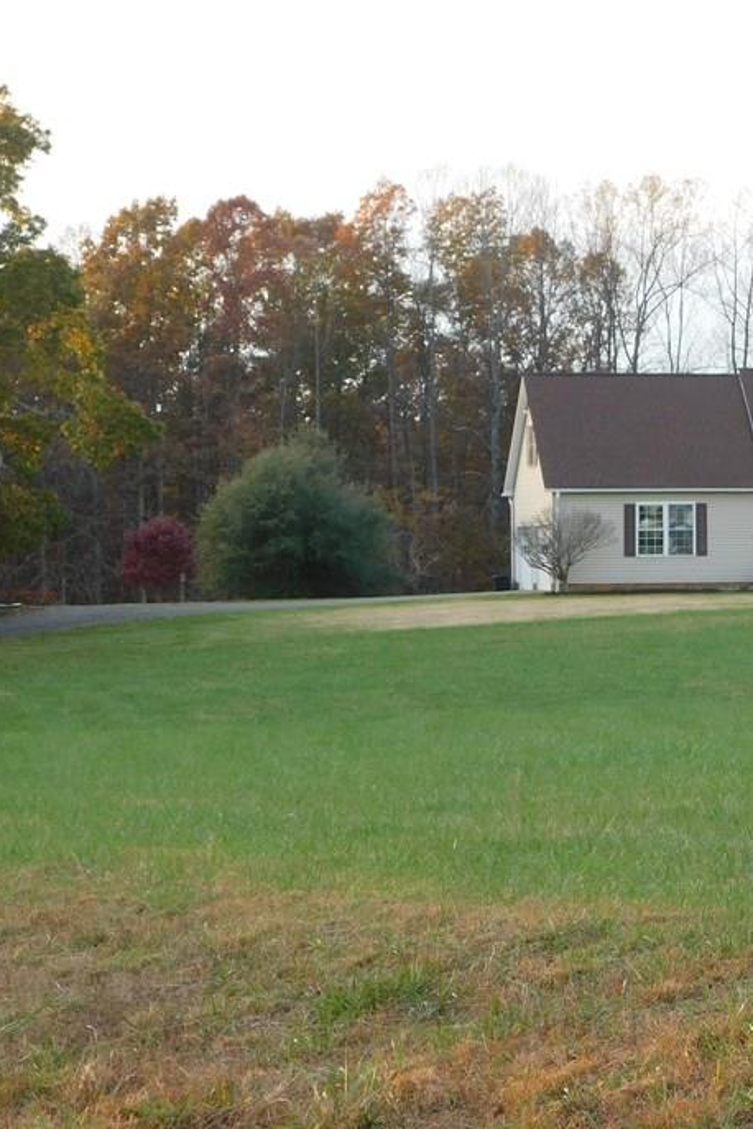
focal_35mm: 110
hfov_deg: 12.3
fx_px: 3451
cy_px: 590
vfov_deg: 18.6
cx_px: 781
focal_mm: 12.6
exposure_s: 1/50
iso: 125
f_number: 4.3
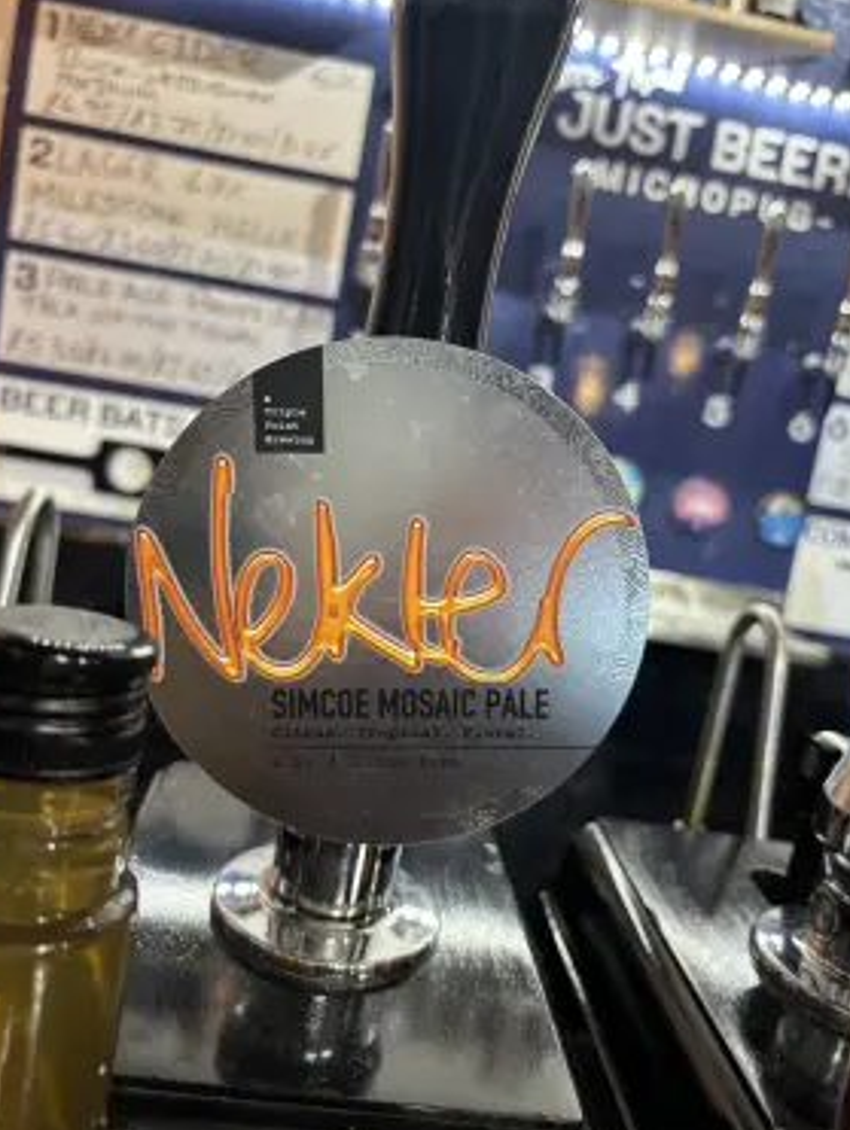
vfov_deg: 63.4
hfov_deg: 49.8
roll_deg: -10.3
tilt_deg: -7.2
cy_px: 542
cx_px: 414
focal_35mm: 28
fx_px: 915
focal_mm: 5.96
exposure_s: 1/50
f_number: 1.6
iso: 200
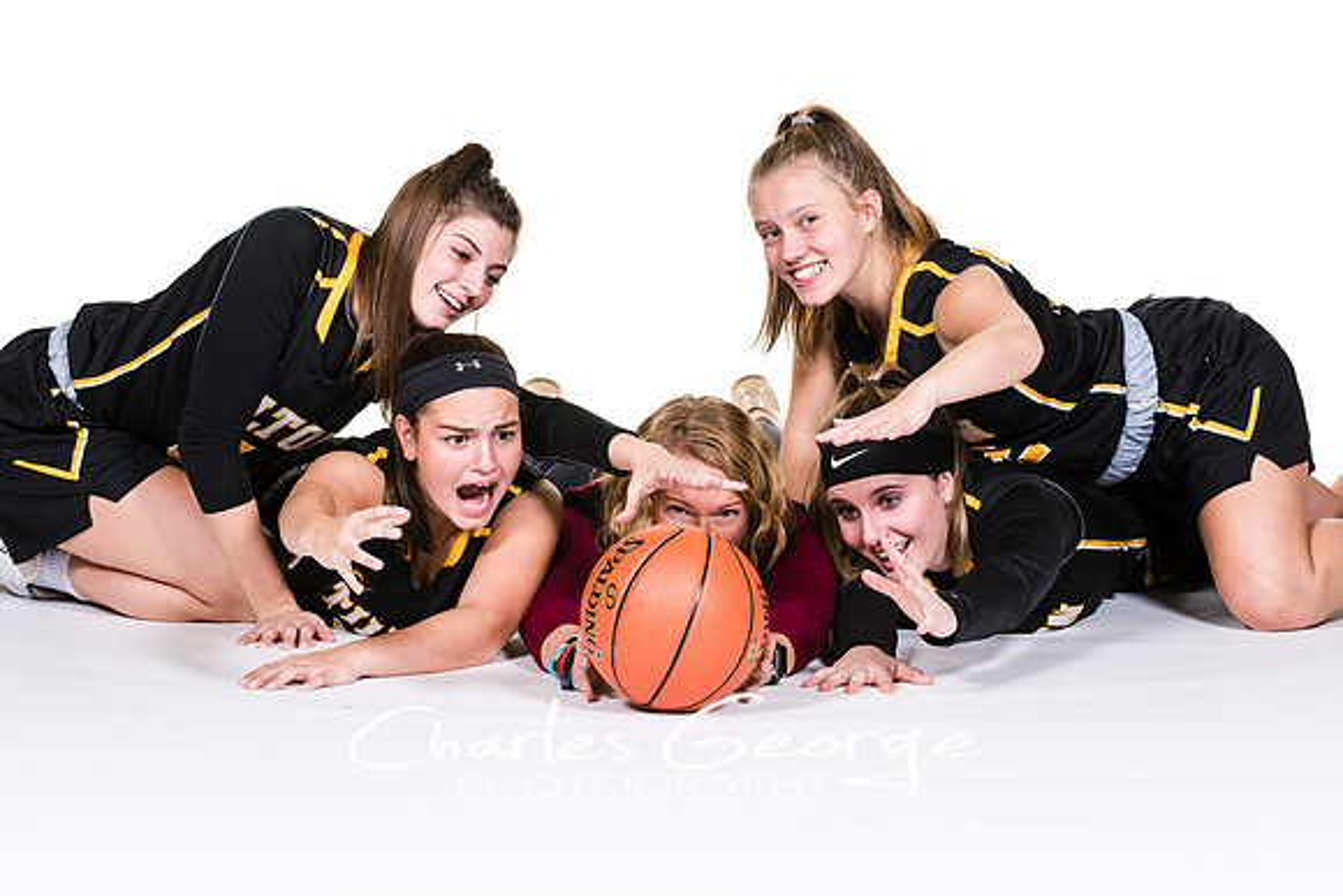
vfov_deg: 8.3
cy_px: 413
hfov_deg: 12.5
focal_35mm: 165
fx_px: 6152
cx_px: 619
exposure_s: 1/160
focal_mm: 102
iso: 200
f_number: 6.3
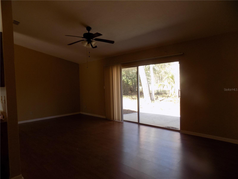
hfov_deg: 73.9
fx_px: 158
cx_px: 119
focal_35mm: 23
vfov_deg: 58.9
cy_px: 90
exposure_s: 1/80
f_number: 3.1
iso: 80
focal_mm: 4
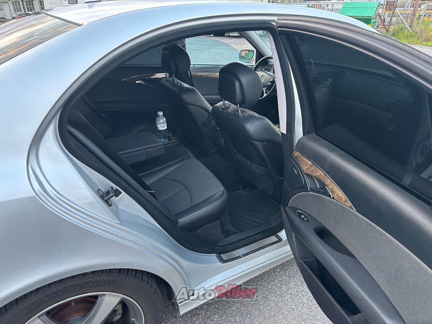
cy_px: 162
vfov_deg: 56.8
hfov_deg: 71.6
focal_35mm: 24
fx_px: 300
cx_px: 216
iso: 200
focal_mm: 6.86
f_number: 1.78
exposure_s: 1/58
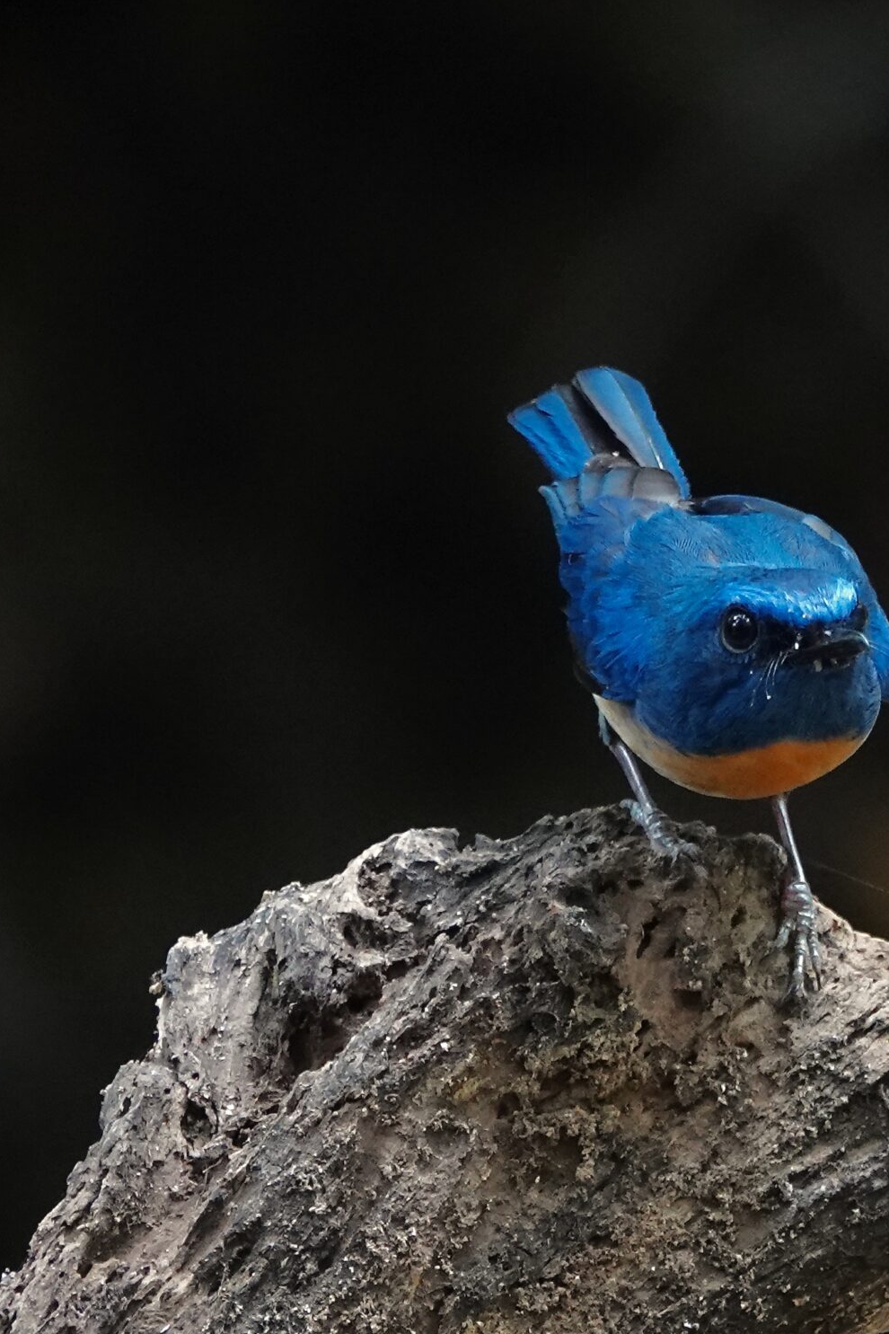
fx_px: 38298
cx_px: 935
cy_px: 677
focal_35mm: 1034
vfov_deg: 2.0
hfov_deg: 1.3
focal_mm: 220
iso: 1250
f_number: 4
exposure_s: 1/250
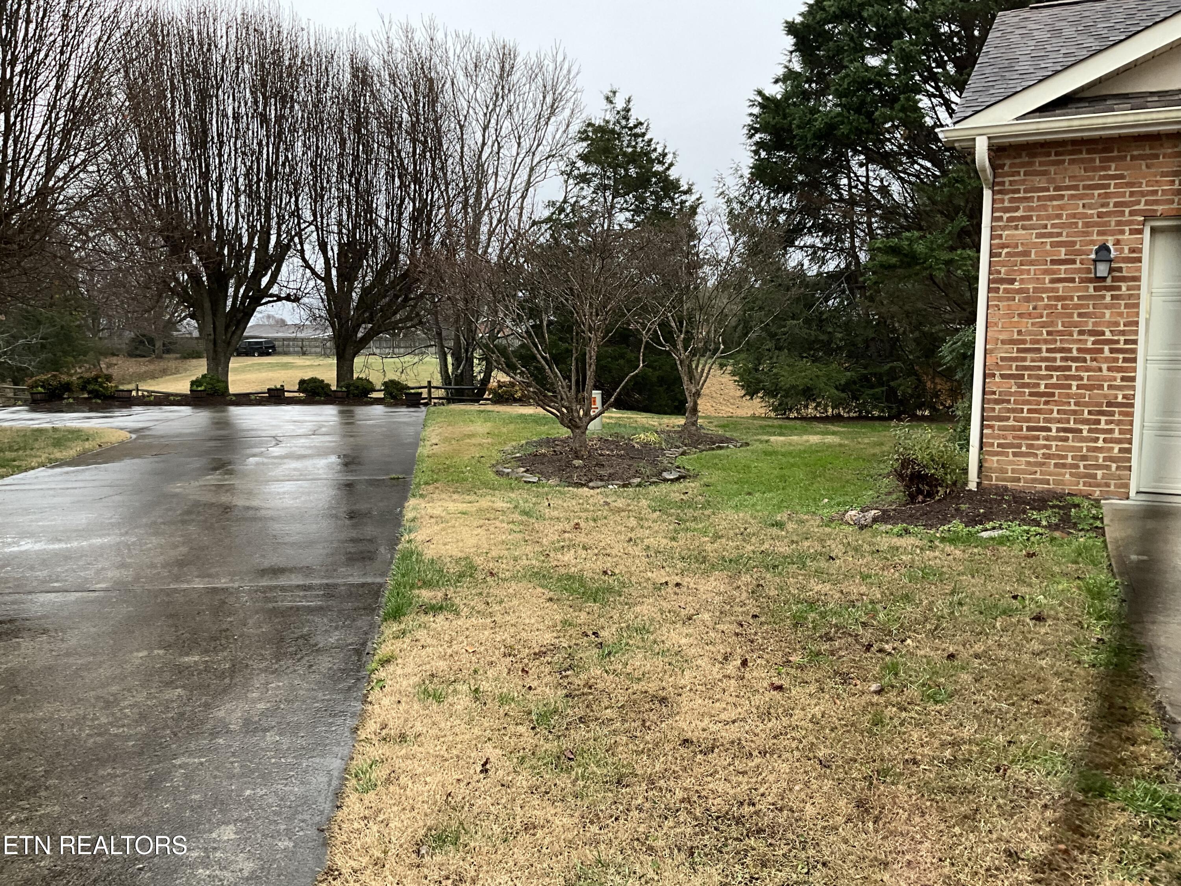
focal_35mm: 29
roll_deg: +0.2
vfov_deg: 48.2
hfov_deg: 61.7
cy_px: 443
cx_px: 590
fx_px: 989
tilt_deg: -7.3
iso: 64
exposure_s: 1/112
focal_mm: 3
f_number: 1.8
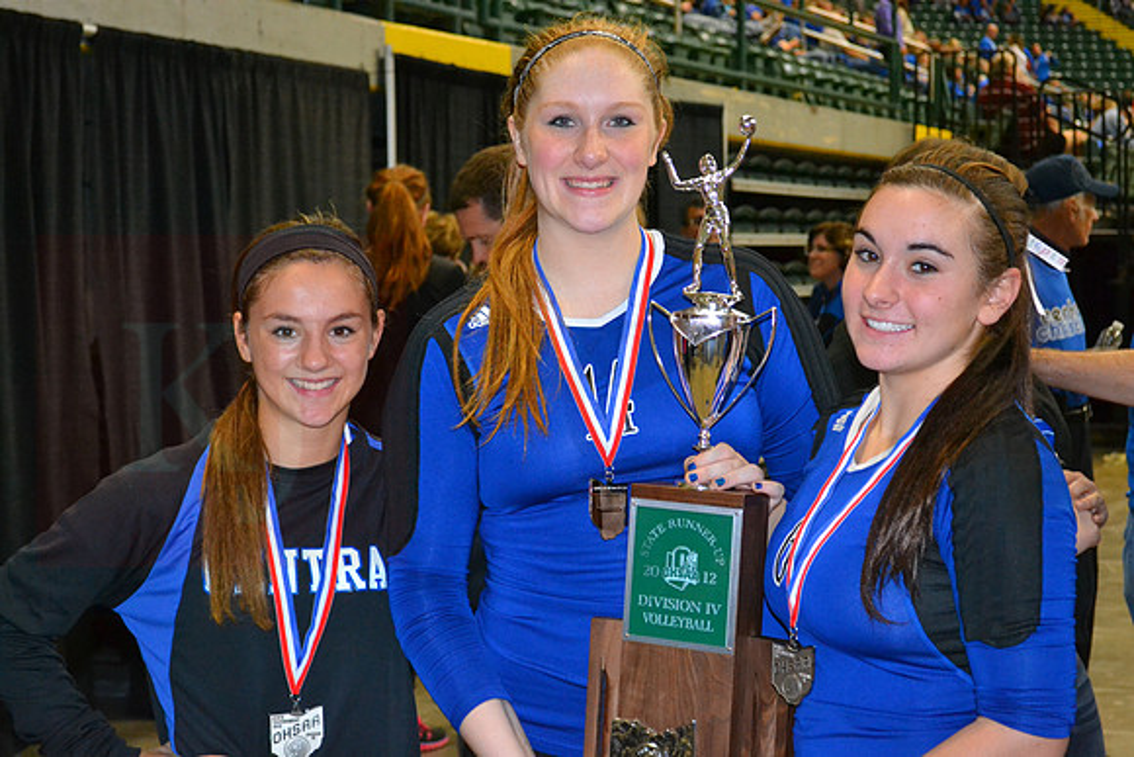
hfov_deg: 29.9
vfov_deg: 20.2
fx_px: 2127
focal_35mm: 68
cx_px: 567
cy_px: 378
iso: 3200
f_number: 5.3
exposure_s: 1/80
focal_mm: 45
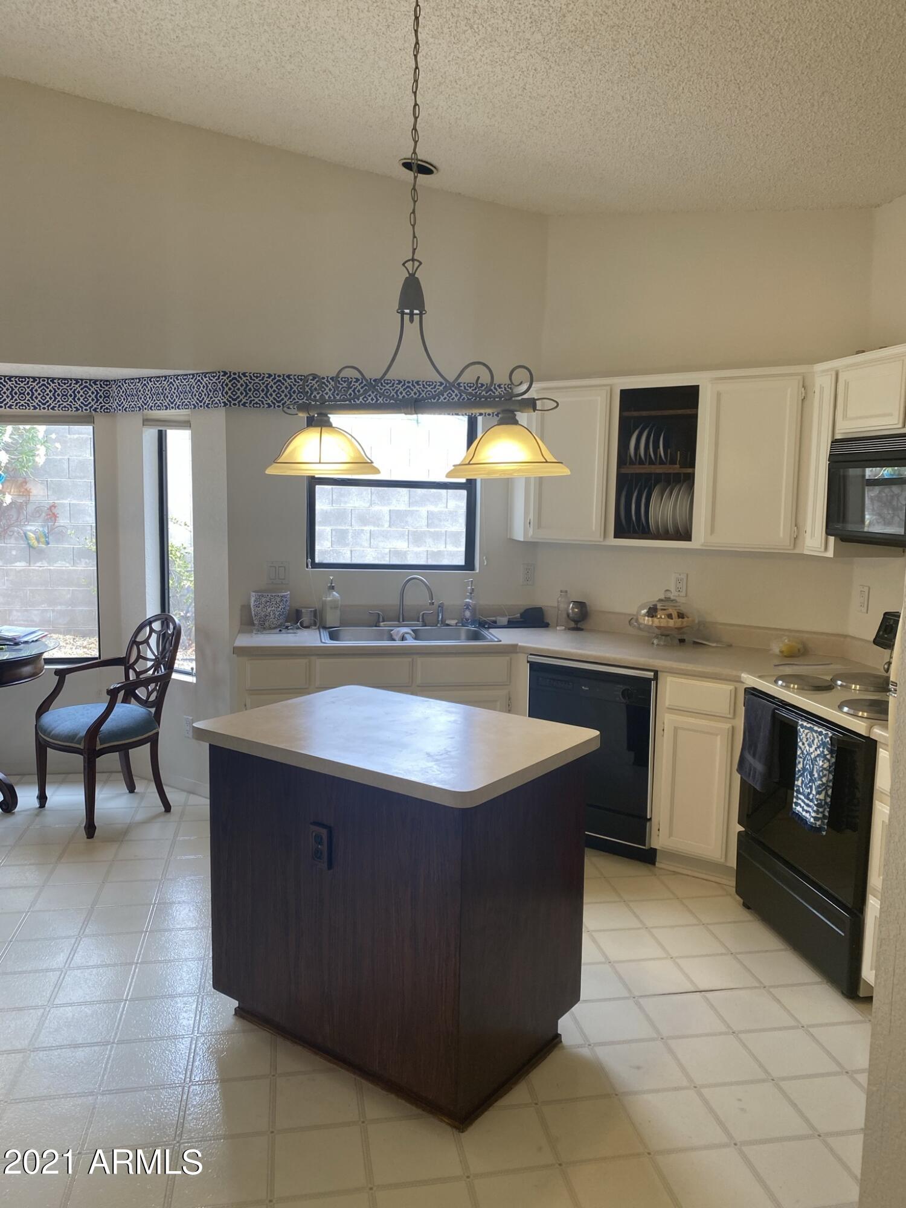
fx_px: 907
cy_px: 604
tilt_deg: -6.7
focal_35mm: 26
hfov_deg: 53.1
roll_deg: -1.3
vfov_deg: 67.3
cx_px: 453
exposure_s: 1/120
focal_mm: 4.25
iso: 80
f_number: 1.8
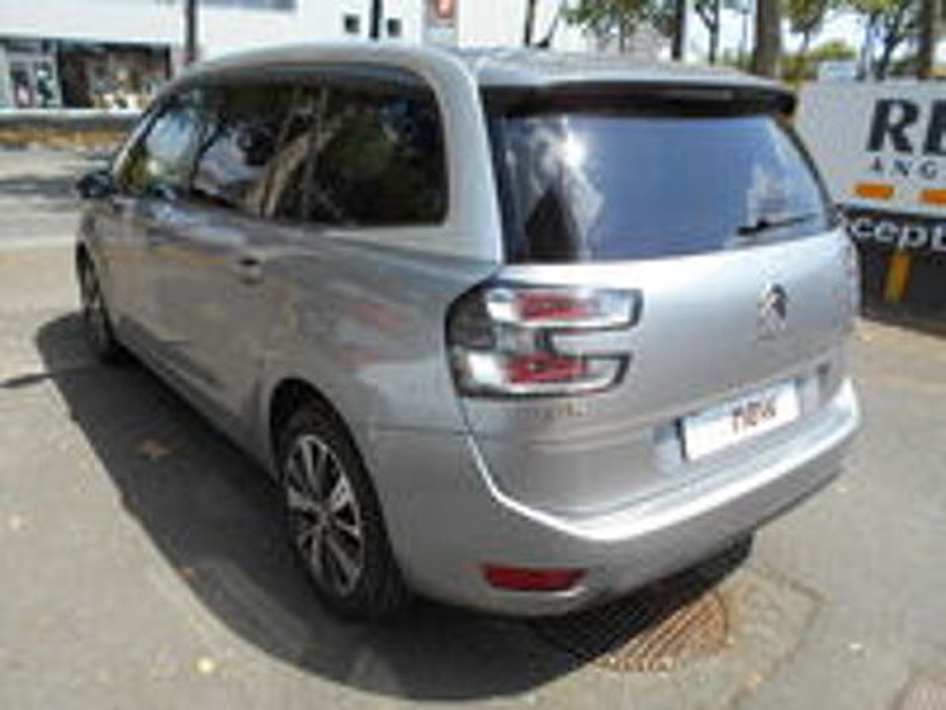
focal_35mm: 26
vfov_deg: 53.1
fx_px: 711
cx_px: 473
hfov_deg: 67.3
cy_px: 355
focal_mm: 4.6
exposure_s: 1/500
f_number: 3.2
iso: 80
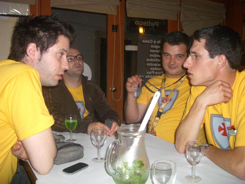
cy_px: 92
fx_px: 248
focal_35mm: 35
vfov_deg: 40.7
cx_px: 122
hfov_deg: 52.6
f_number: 2.6
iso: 100
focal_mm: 5.8
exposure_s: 1/60
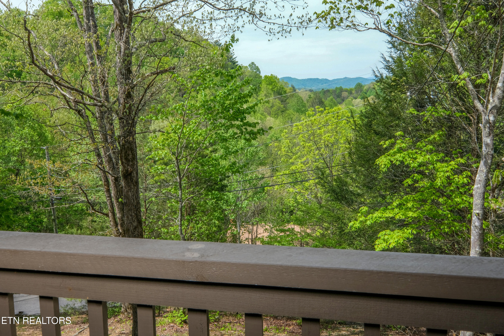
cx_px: 252
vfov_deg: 36.9
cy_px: 168
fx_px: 504
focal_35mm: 36
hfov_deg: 53.1
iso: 200
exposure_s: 1/125
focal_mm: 24
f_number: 10
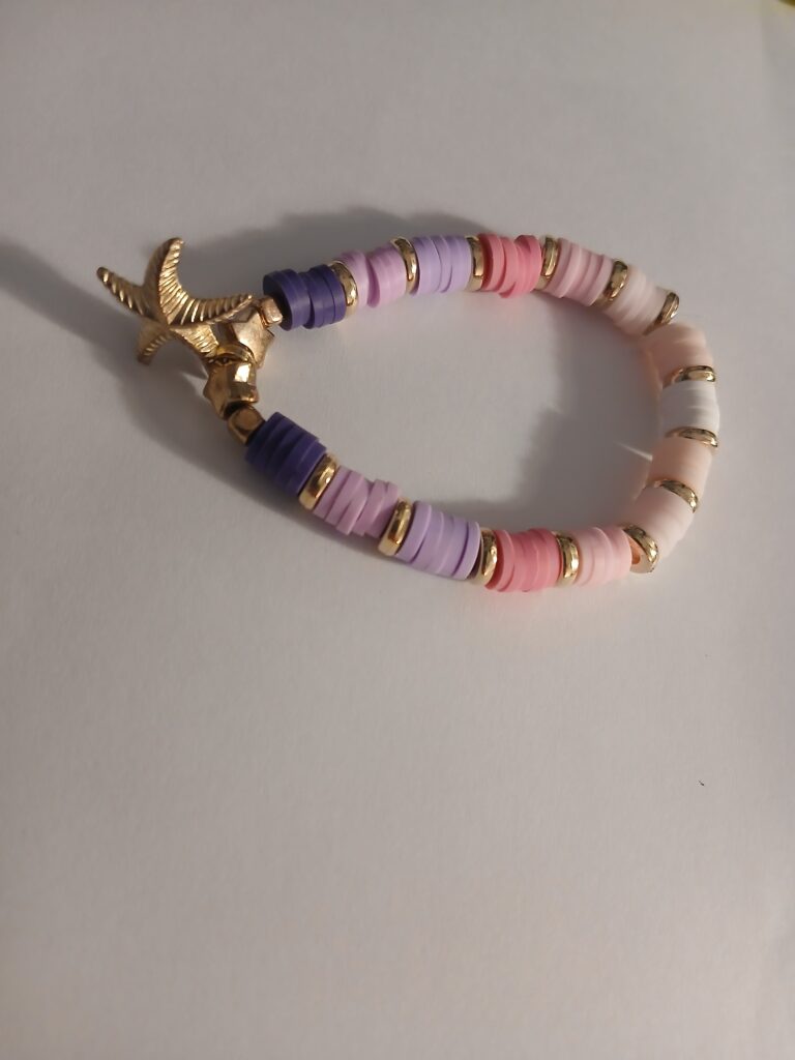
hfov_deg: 53.1
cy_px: 530
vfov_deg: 67.3
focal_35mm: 26
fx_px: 796
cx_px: 398
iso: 320
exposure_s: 1/25
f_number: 1.8
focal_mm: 3.98
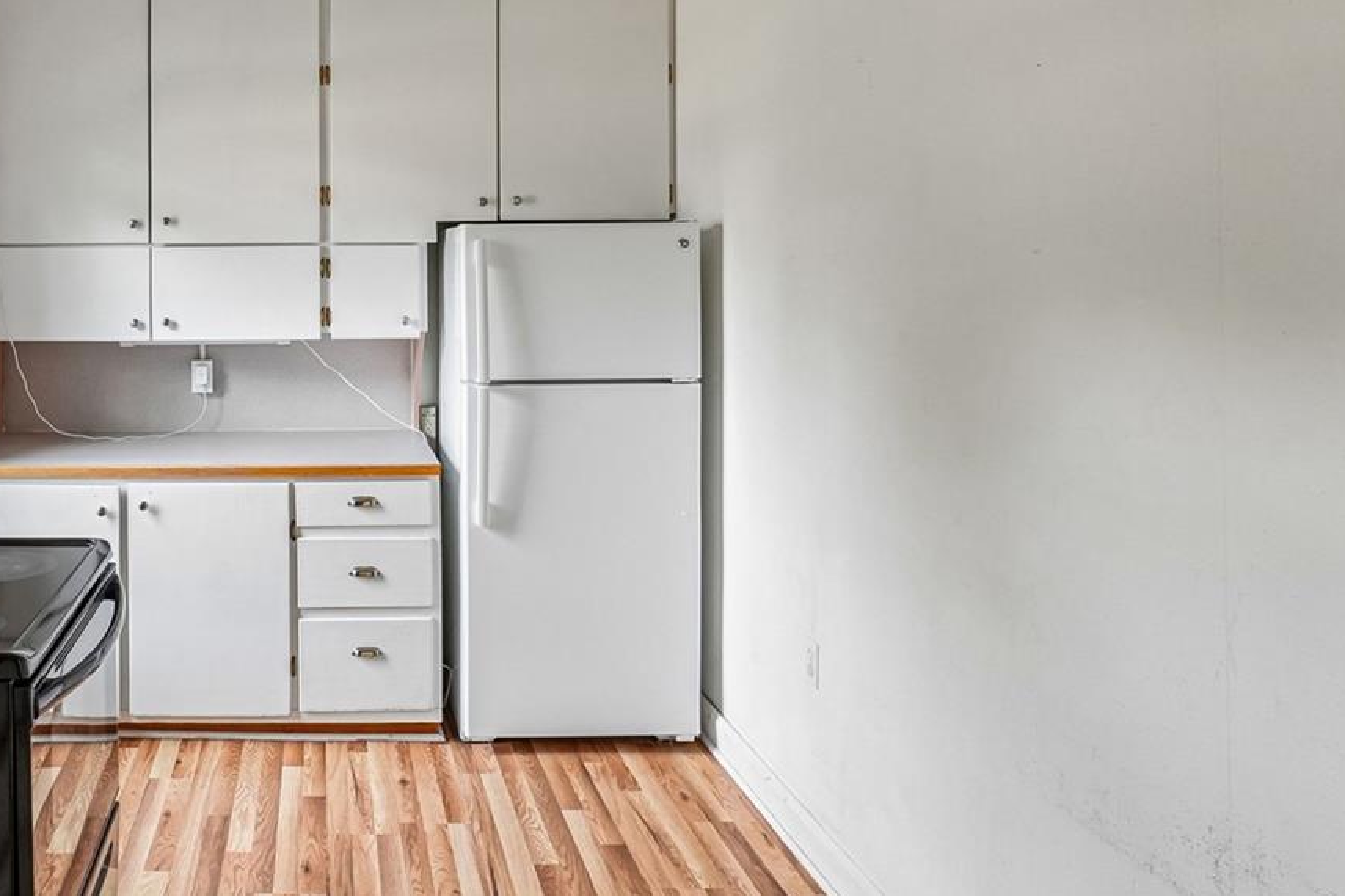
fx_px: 1046
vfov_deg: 45.5
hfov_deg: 61.2
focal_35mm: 28
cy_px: 279
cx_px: 309
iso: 400
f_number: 8
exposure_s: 1/20
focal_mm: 10
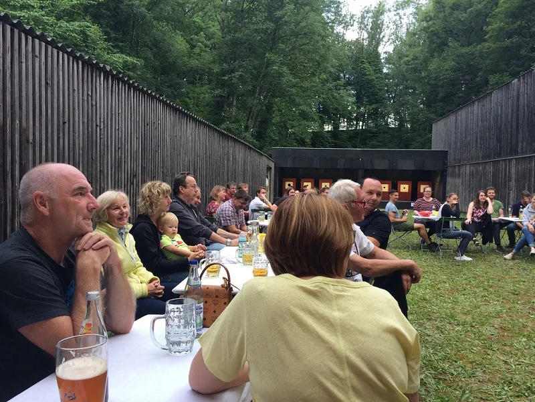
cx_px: 268
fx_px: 448
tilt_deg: -5.3
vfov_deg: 48.2
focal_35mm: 29
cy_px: 201
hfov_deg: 61.7
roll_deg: -1.4
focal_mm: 4.15
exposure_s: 1/142
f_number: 2.2
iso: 32
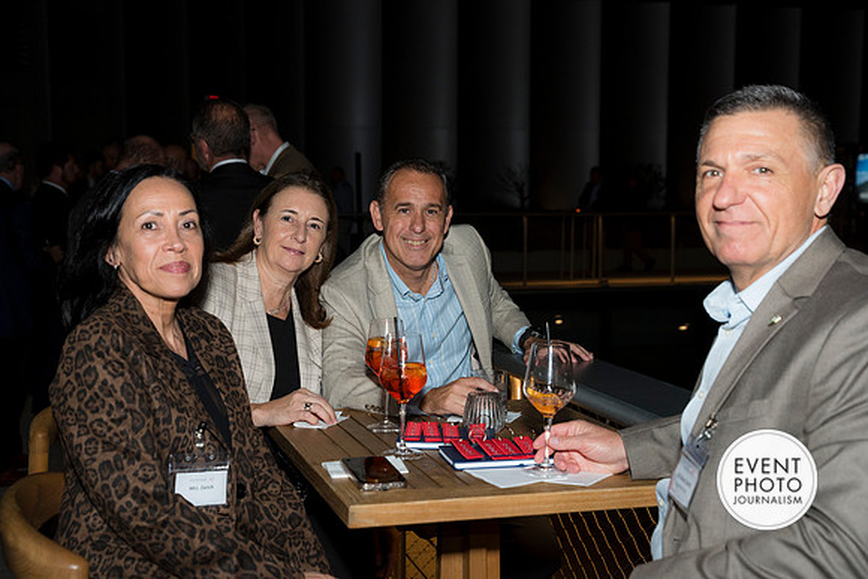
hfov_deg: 39.6
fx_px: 1206
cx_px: 434
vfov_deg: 27.0
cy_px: 290
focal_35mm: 50
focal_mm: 50
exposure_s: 1/125
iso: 800
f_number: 5
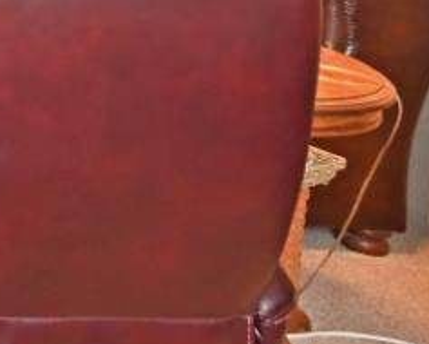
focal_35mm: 83
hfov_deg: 14.1
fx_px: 1055
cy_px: -261
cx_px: -641
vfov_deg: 15.9
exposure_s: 1/60
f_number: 4
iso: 1600
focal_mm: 14
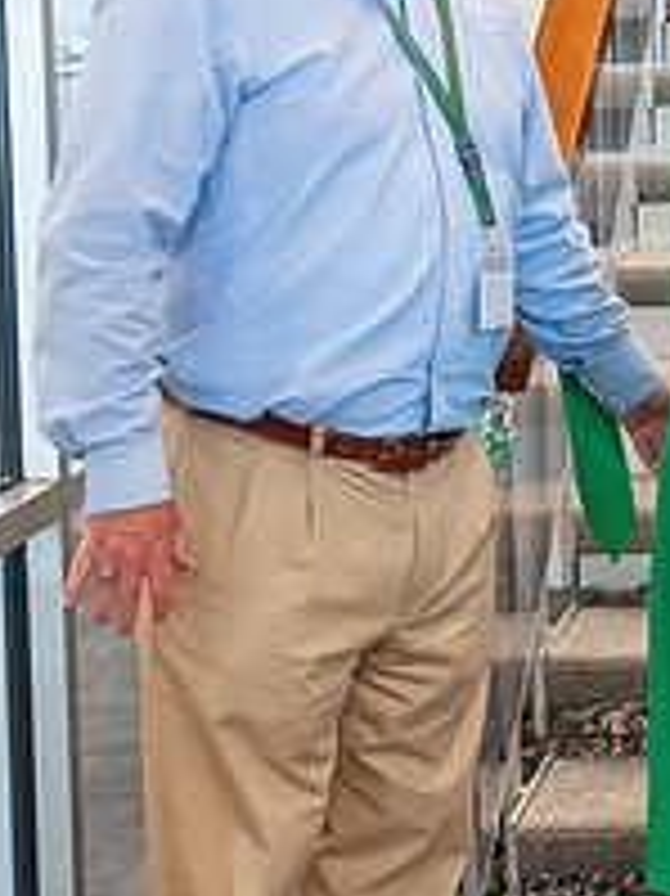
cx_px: 1103
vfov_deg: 16.2
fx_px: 3126
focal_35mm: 121
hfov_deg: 11.5
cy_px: 184
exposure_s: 1/160
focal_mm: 38
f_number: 3.2
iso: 1250
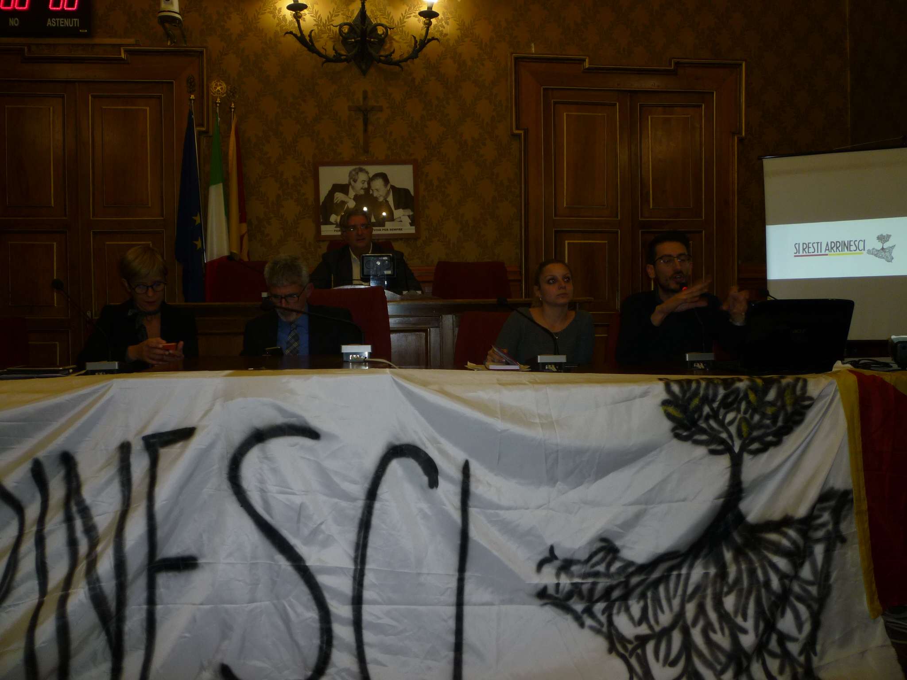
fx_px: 760
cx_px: 454
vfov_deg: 48.2
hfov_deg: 61.7
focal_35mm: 29
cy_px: 340
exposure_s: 1/30
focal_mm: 5.2
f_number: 3.3
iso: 100
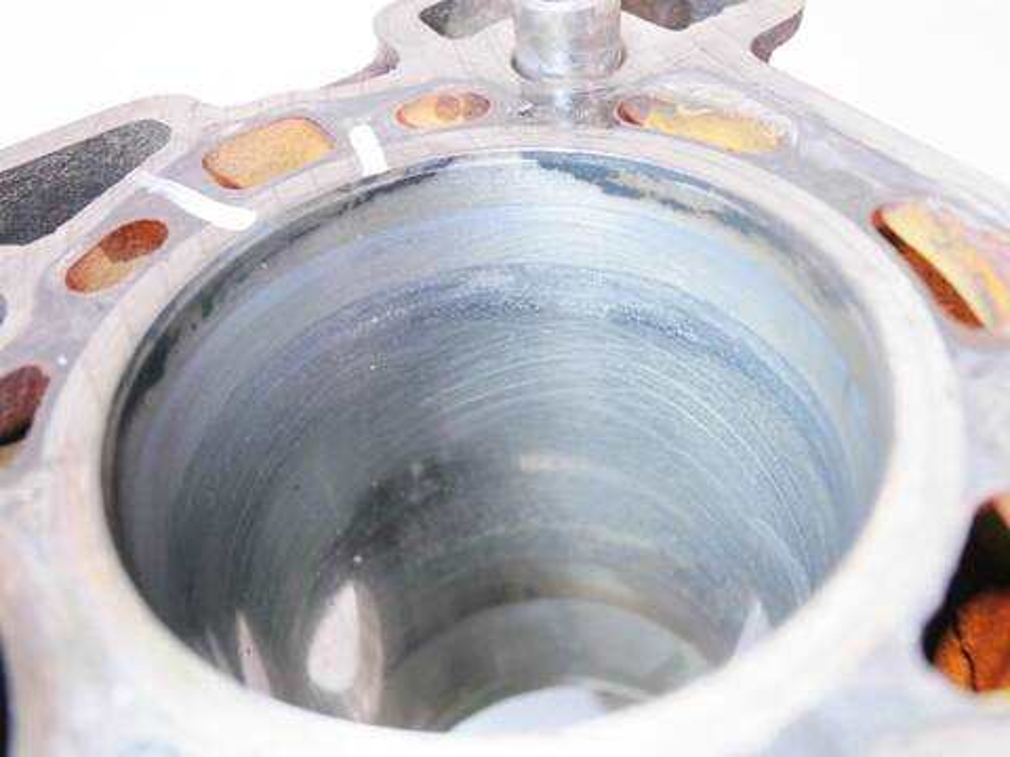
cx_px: 505
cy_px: 378
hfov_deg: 56.8
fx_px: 934
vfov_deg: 44.2
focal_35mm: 32
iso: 1000
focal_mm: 16
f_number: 4
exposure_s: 1/60
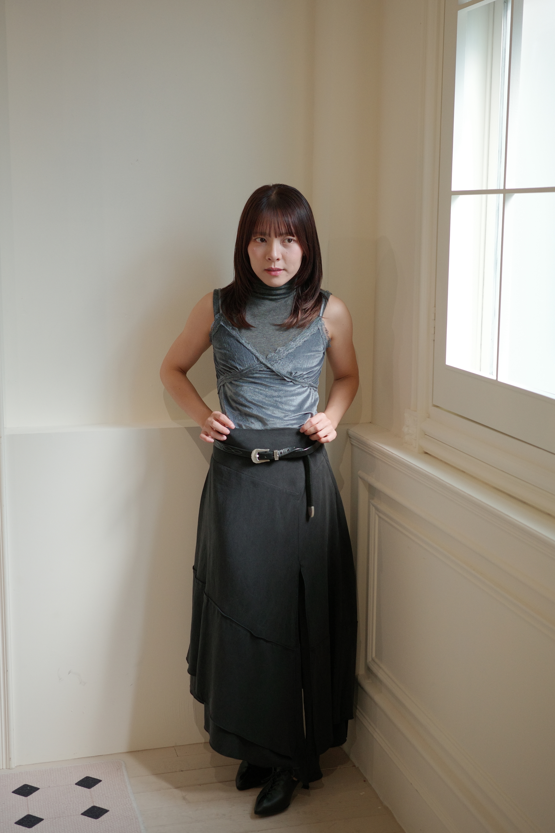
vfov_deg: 39.6
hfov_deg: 27.0
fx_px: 1156
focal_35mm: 50
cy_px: 416
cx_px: 278
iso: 320
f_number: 2.8
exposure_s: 1/400
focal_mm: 26
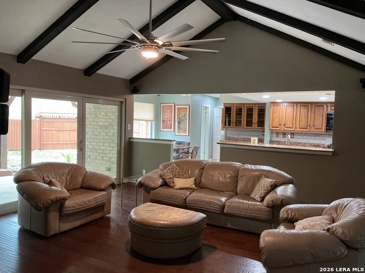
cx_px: 182
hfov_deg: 61.7
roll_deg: -1.9
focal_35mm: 29
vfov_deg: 48.2
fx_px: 306
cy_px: 136
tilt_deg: -2.6
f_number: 1.8
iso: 250
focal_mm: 3
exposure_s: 1/40
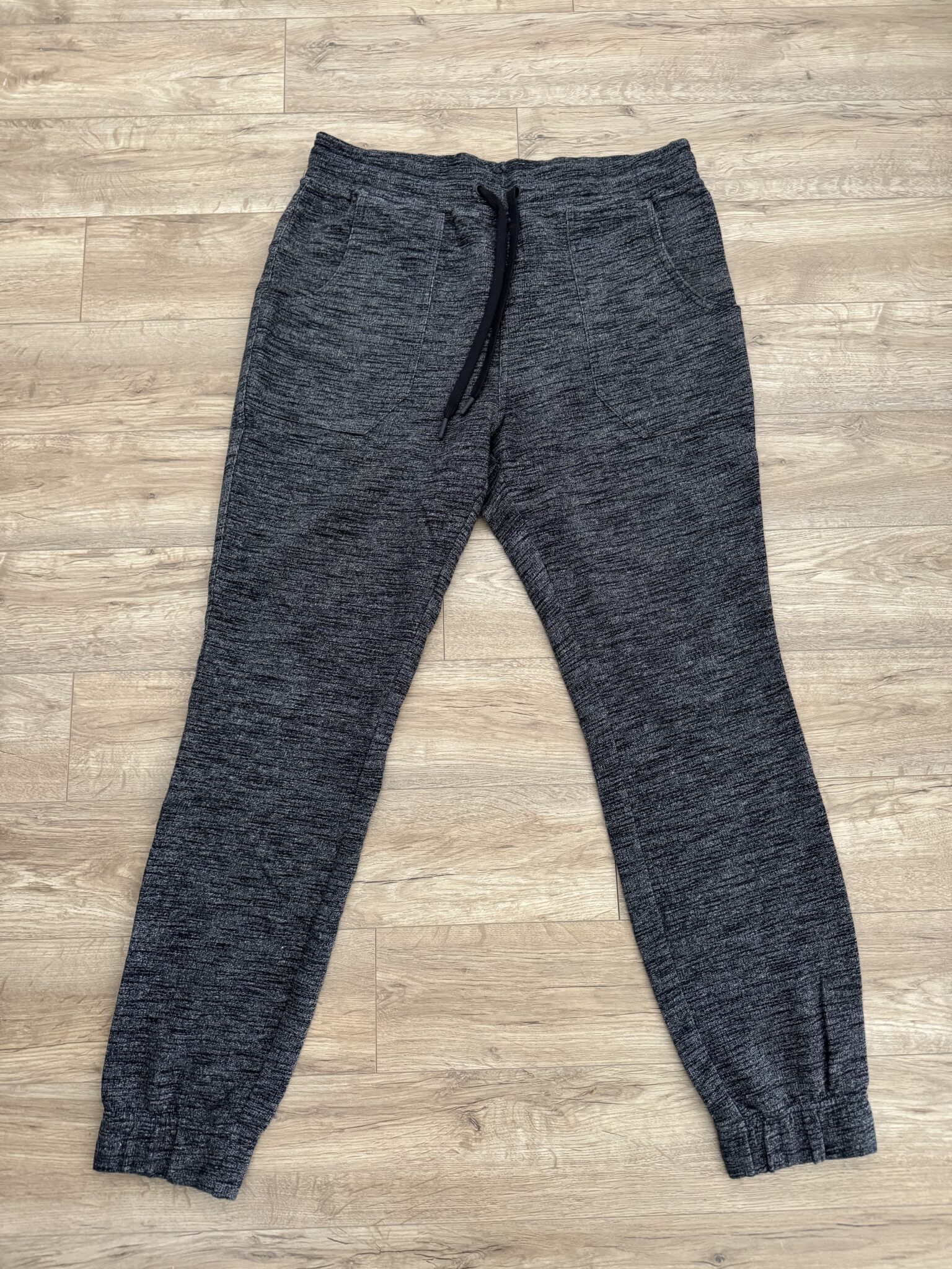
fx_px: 880
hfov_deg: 56.8
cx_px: 476
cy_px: 634
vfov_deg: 71.6
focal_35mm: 24
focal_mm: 6.76
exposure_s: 1/60
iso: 500
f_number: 1.78
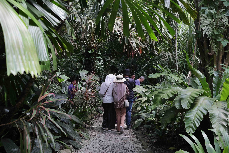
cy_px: 76
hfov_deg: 54.4
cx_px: 114
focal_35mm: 35
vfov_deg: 37.9
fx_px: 223
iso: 800
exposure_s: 1/125
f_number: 4
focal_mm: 23
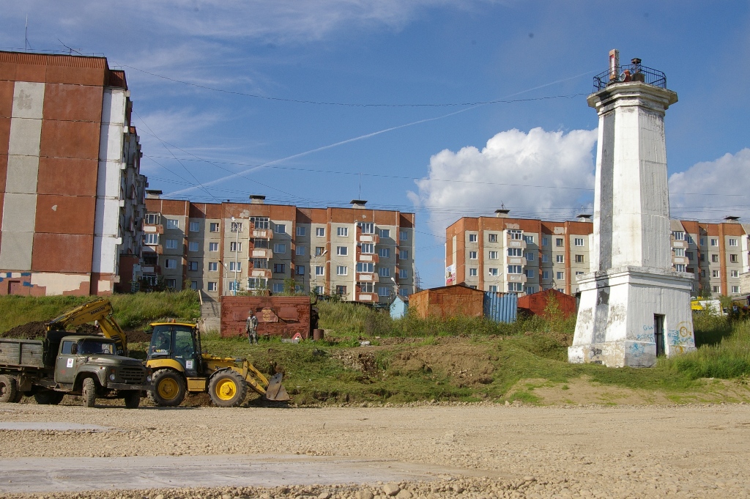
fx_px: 905
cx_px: 375
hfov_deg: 45.0
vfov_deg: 30.8
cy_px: 250
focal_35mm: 44
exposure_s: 1/180
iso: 200
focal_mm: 29
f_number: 16
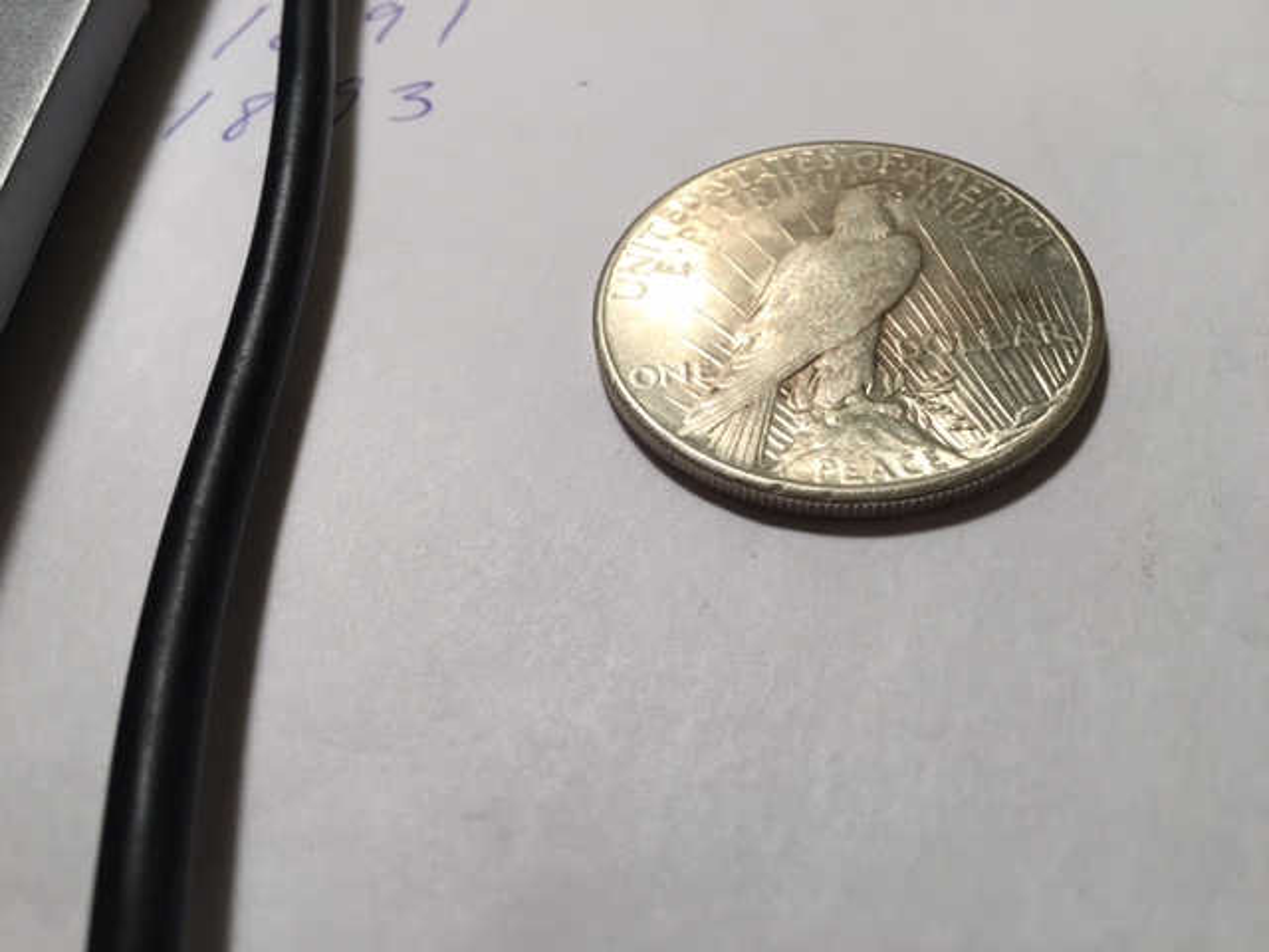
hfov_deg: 61.7
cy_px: 476
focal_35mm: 29
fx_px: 1063
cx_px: 634
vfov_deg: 48.2
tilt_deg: -53.3
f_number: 2.2
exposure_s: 1/30
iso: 25
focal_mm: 4.15
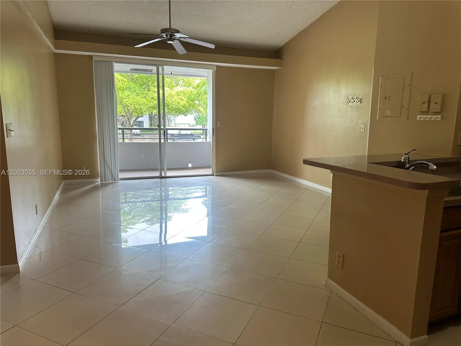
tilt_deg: -8.7
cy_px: 173
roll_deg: -1.7
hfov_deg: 71.6
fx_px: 320
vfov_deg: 56.8
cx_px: 230
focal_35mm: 24
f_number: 1.78
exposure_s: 1/120
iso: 125
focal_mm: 6.86
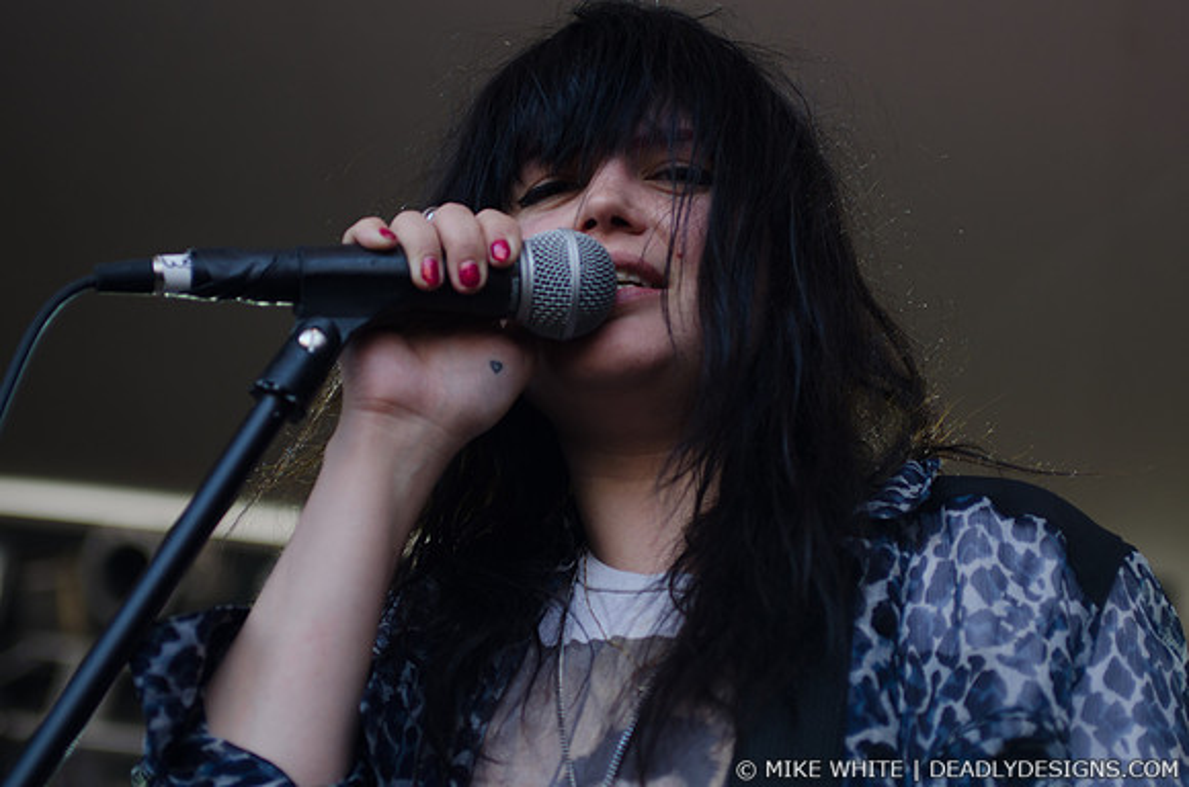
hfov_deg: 22.0
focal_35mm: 93
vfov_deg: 14.6
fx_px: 3065
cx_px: 594
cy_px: 394
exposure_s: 1/160
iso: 125
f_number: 3.2
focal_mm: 62
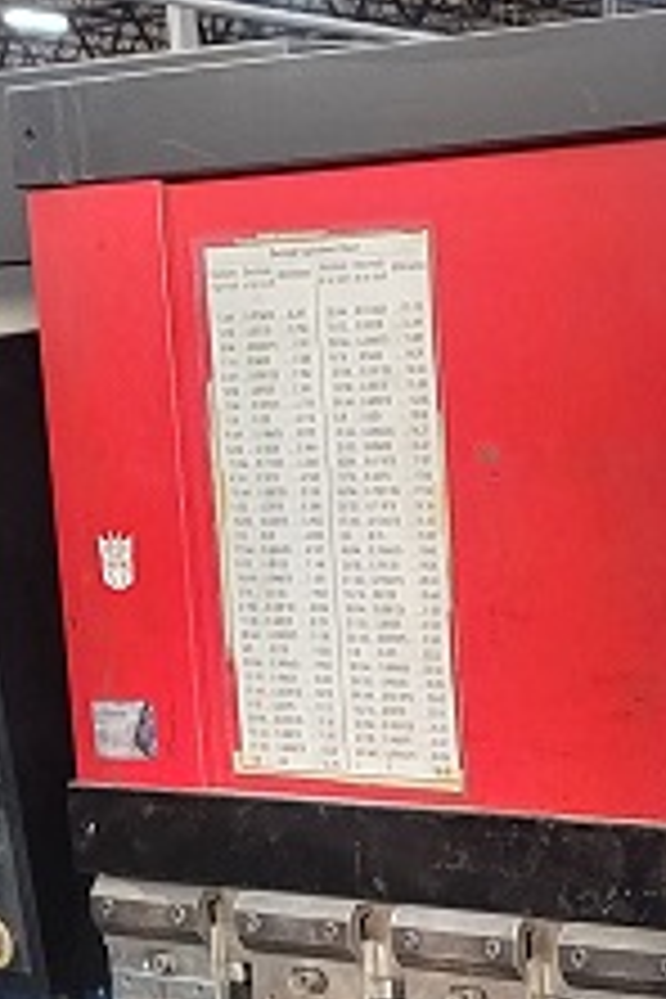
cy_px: 1404
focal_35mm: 117
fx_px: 3246
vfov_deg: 16.3
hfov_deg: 11.1
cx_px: 1094
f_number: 1.8
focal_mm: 7
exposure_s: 1/39
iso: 500
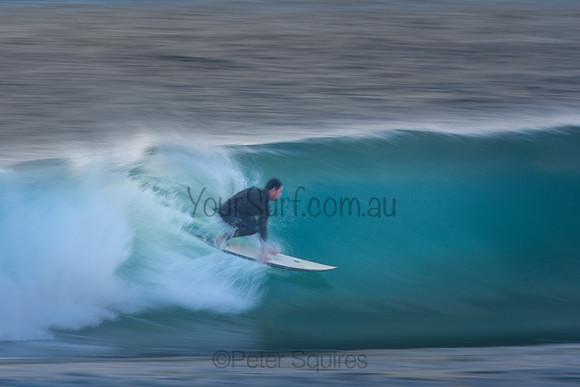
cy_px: 166
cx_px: 292
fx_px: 13928
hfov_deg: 2.4
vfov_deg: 1.6
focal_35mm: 864
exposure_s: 1/20
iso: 100
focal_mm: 500
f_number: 18
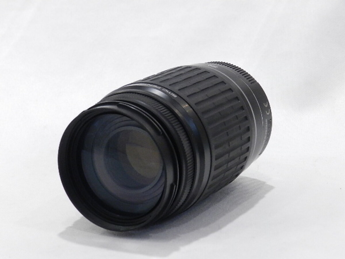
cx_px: 172
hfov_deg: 19.6
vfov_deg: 14.8
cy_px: 130
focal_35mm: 100
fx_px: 997
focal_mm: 17.7
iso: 800
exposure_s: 1/50
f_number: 4.6
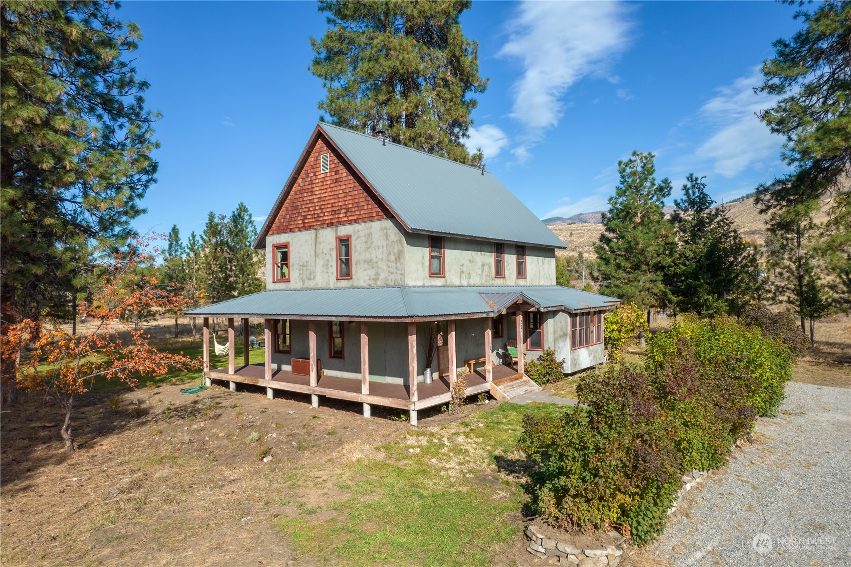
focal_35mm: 22
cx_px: 426
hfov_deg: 78.6
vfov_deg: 57.2
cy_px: 284
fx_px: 520
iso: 100
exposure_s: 1/1500
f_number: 2.8
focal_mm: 8.38
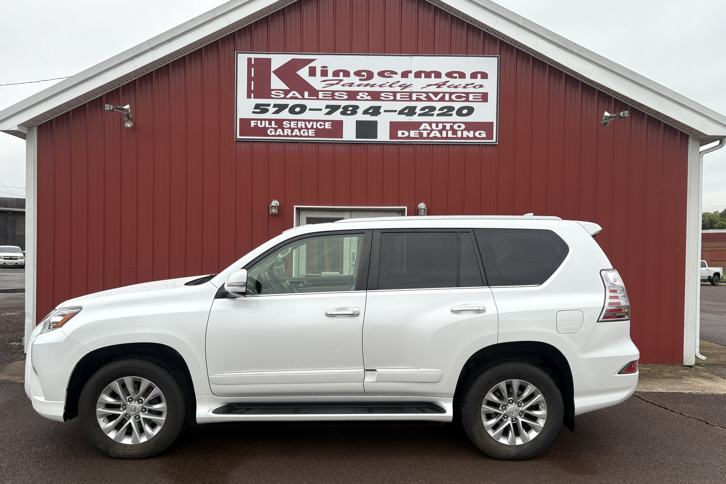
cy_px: 262
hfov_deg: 65.5
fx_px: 565
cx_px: 373
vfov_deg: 46.4
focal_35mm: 28
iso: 50
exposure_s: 1/1517
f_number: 1.6
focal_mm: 5.96
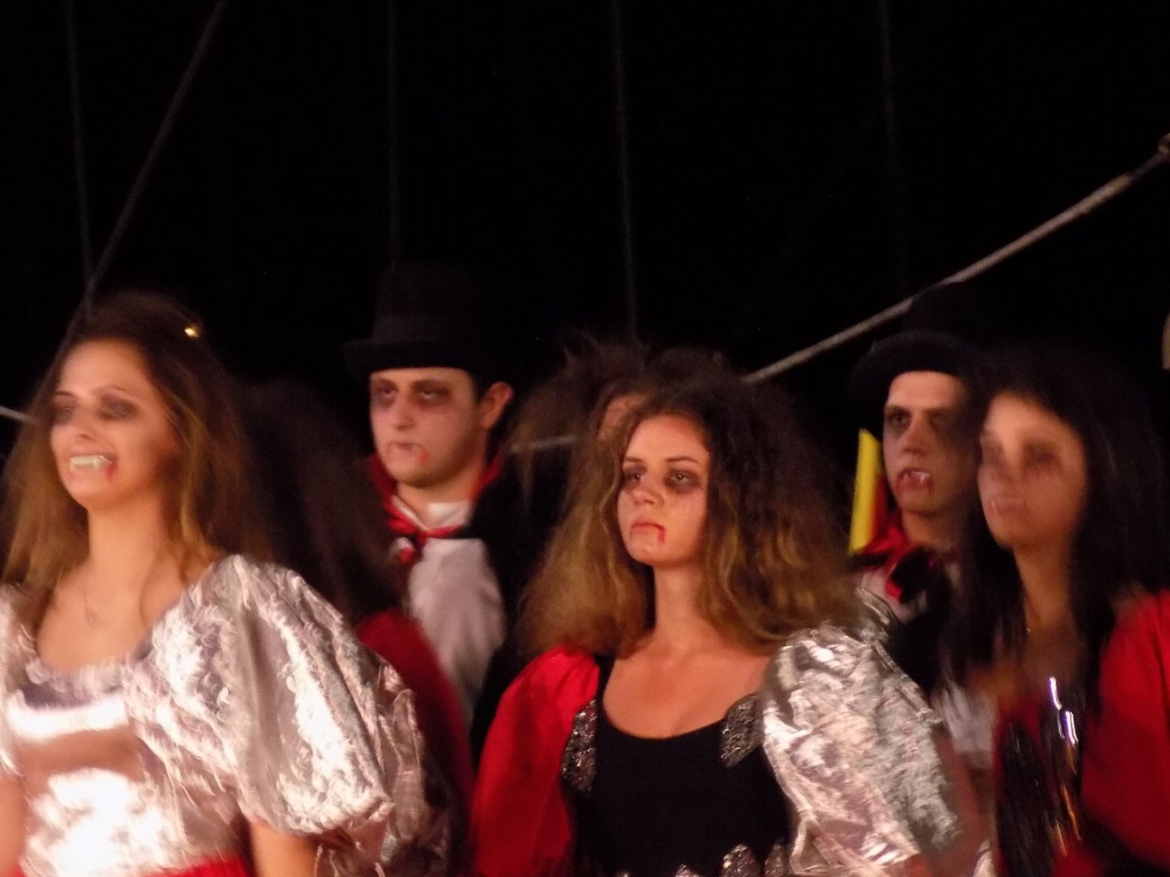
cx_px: 628
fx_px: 11759
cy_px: 623
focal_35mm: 348
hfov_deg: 5.7
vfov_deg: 4.3
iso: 400
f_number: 5.6
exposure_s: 1/8
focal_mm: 41.8
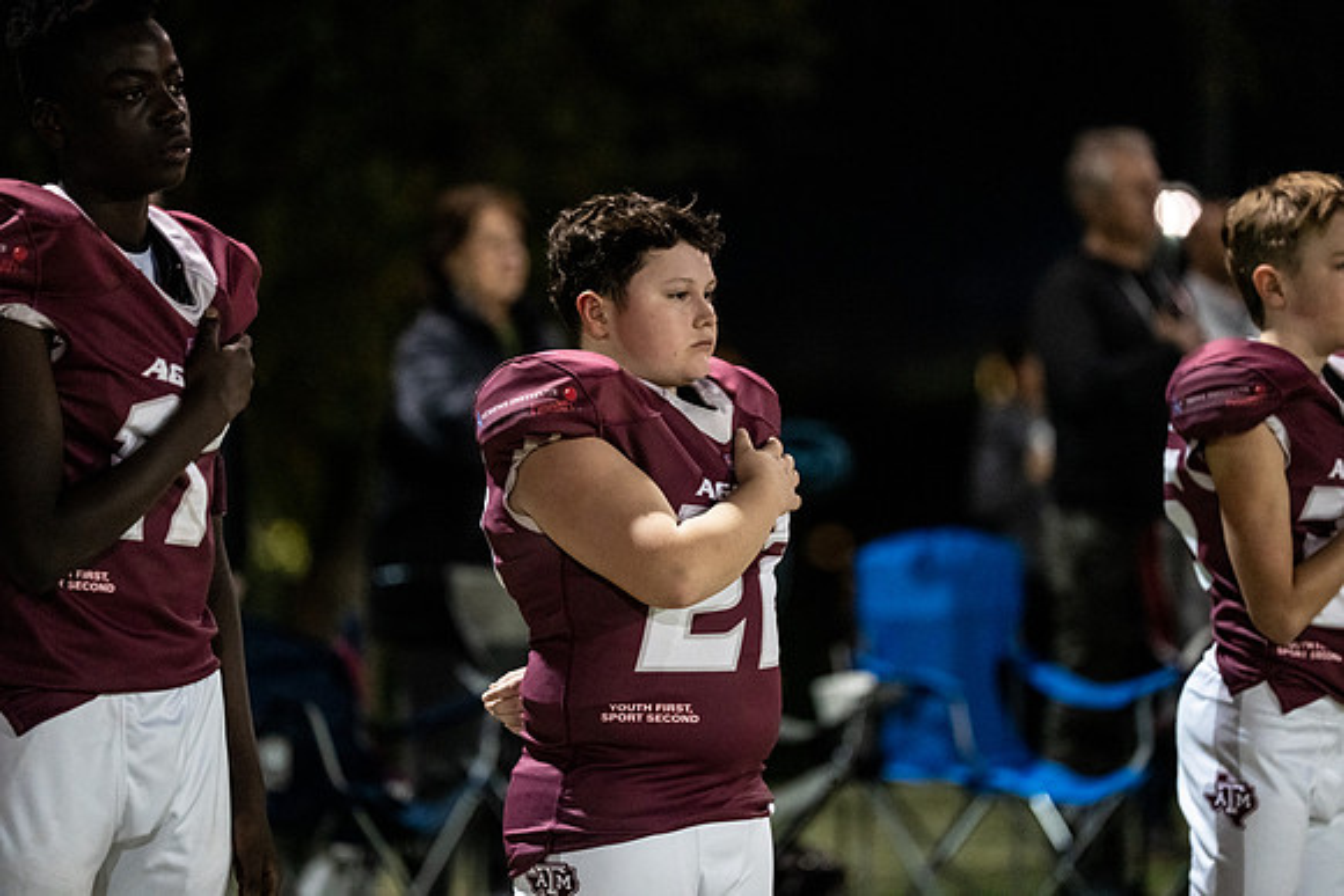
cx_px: 672
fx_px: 6460
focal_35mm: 173
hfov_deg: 11.9
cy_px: 448
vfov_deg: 7.9
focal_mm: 173
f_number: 2.8
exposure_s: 1/320
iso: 8000
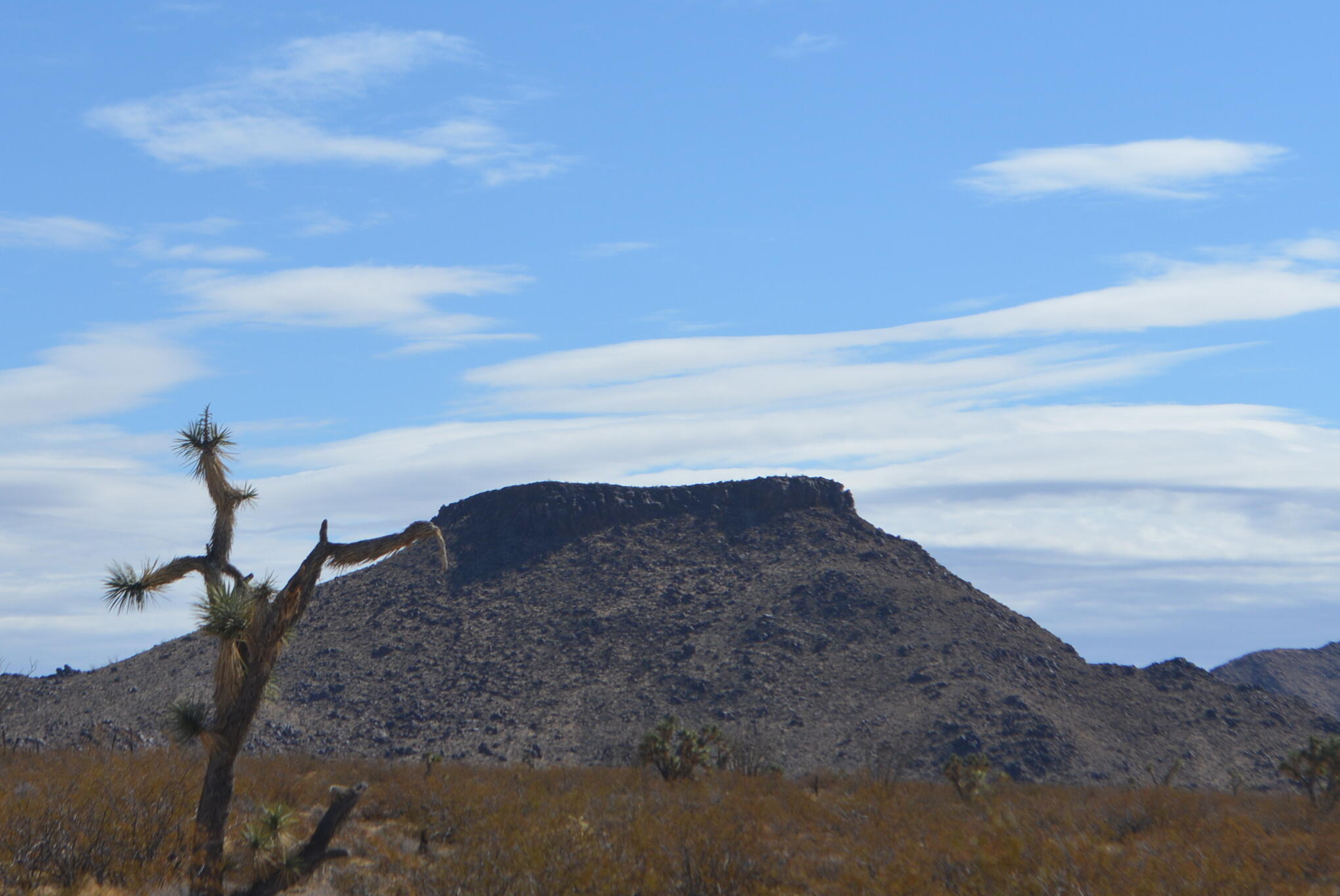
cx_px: 585
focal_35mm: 115
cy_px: 584
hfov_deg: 17.8
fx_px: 4284
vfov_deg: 11.9
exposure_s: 1/2000
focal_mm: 52
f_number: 8
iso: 400
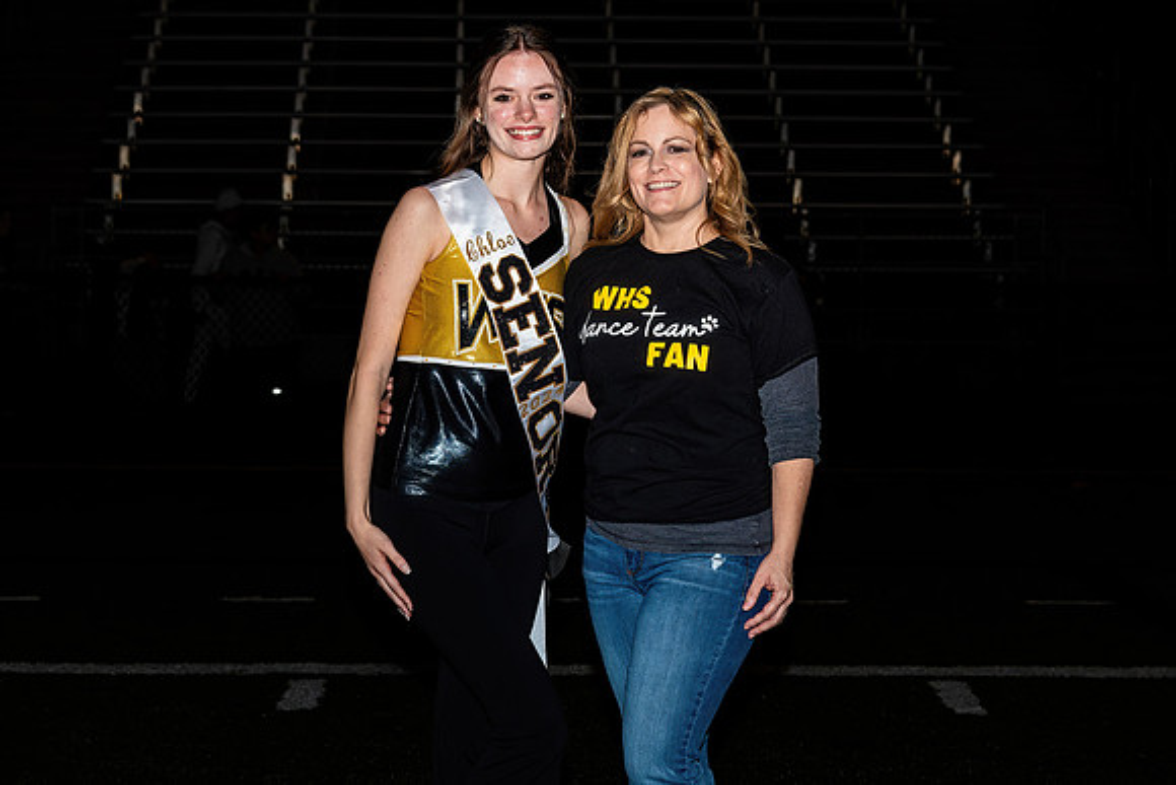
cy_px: 337
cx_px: 590
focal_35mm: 99
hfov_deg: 20.6
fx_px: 3228
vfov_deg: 13.9
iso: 320
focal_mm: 50
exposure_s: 1/200
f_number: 5
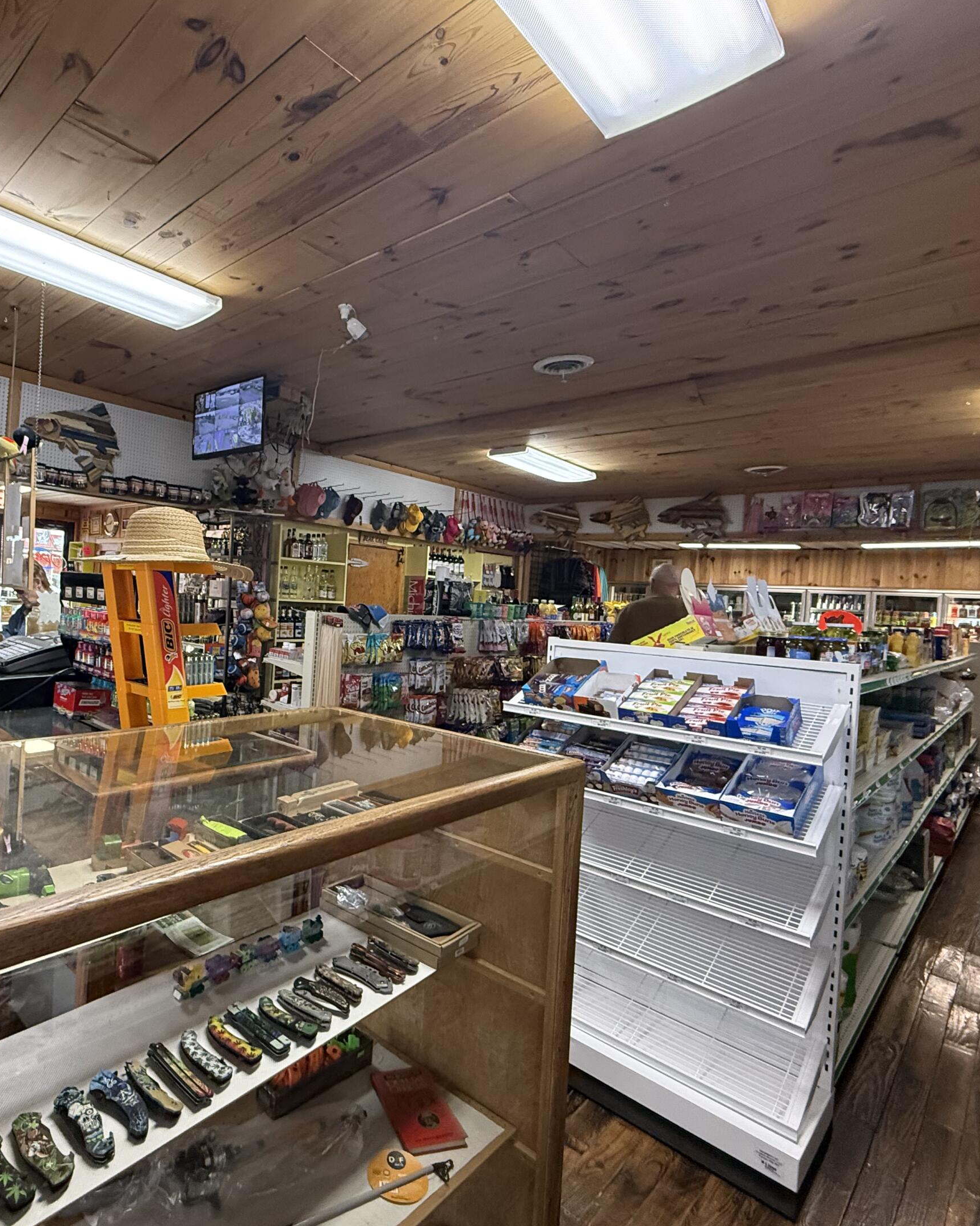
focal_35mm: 19
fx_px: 689
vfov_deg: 83.3
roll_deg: -2.9
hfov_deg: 67.7
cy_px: 606
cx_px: 285
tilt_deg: -1.0
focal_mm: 2.22
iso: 500
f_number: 2.2
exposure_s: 1/120
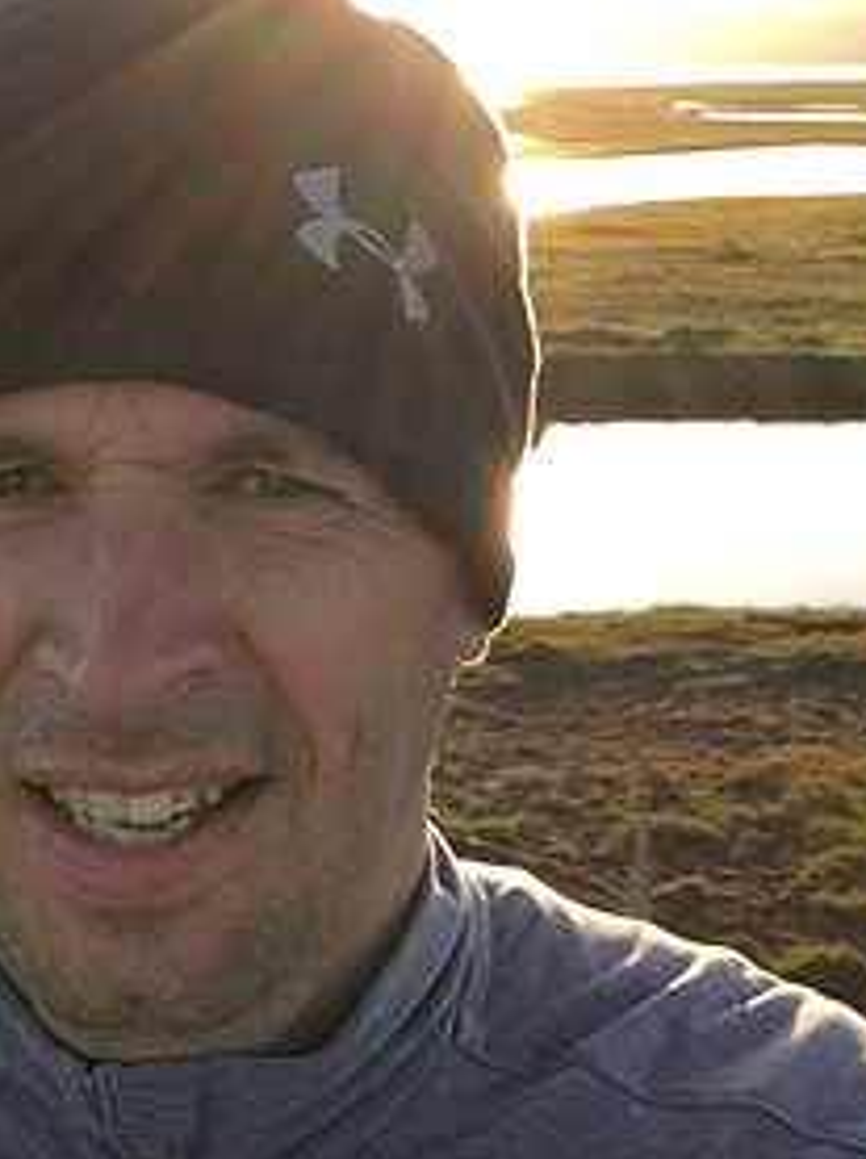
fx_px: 2173
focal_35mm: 65
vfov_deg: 29.5
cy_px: 339
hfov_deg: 22.2
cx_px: 161
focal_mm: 2.65
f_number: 2.2
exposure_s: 1/373
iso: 32
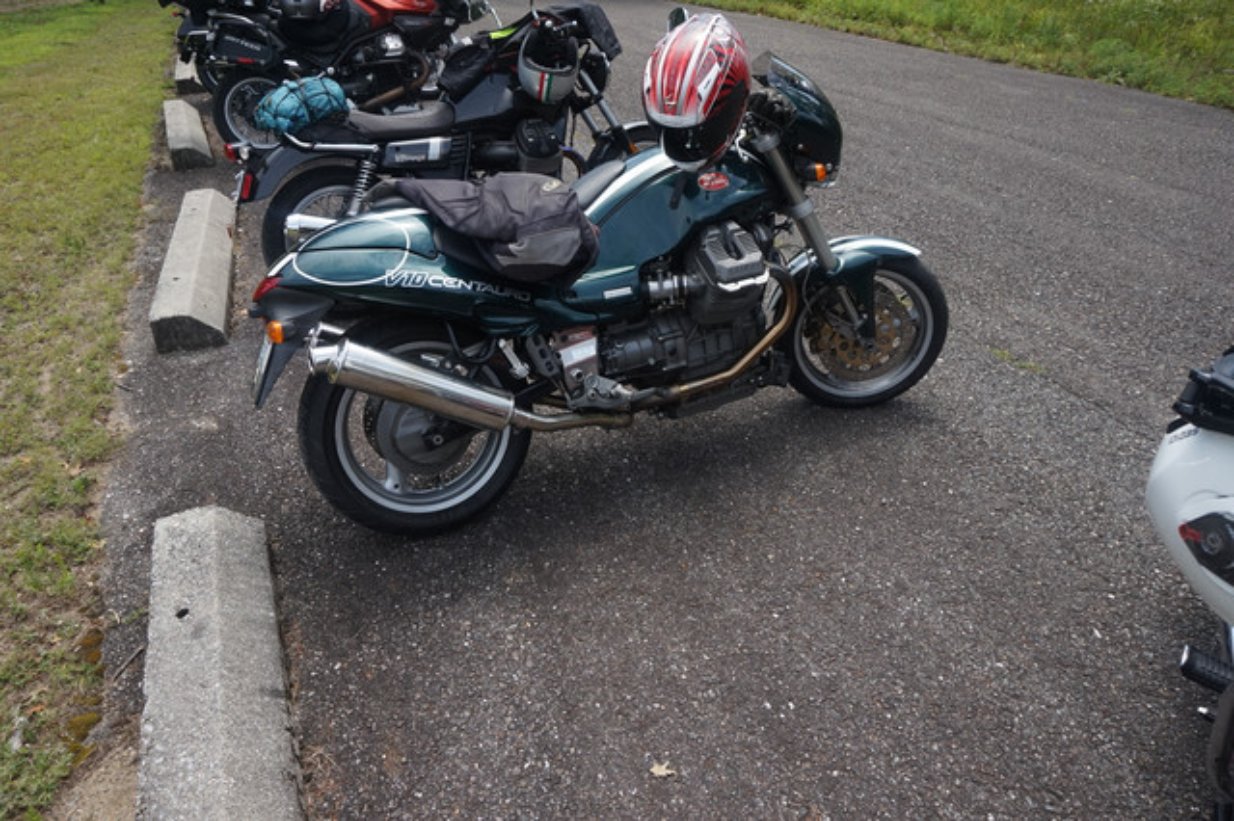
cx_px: 617
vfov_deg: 53.1
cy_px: 410
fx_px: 822
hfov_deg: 73.8
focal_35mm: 24
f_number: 6.3
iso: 100
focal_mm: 16
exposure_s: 1/200
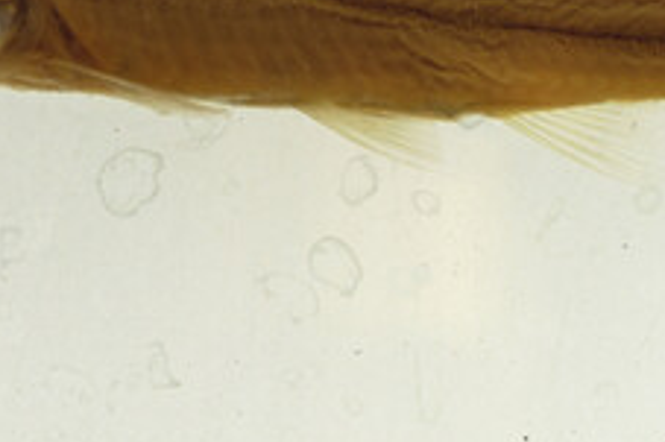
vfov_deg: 4.3
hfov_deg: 6.4
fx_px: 5851
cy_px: 385
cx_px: 1137
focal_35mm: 317
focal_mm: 60
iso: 100
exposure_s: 1/200
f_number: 10
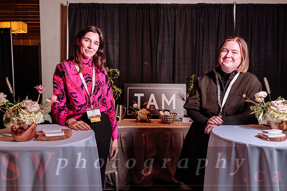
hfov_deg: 57.2
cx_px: 144
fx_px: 263
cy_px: 96
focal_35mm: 33
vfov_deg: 40.0
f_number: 4.5
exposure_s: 1/100
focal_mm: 33
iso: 1000
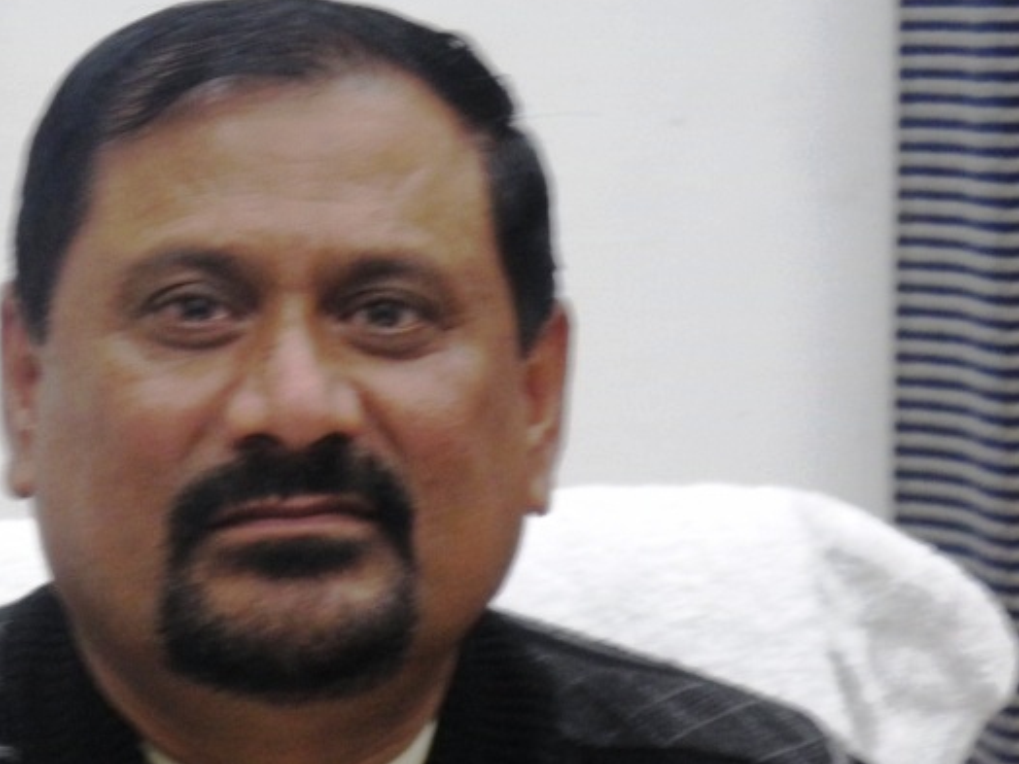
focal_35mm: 205
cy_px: 577
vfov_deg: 7.2
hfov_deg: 9.6
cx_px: 278
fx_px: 6035
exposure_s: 1/20
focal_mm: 22.5
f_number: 4.5
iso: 400
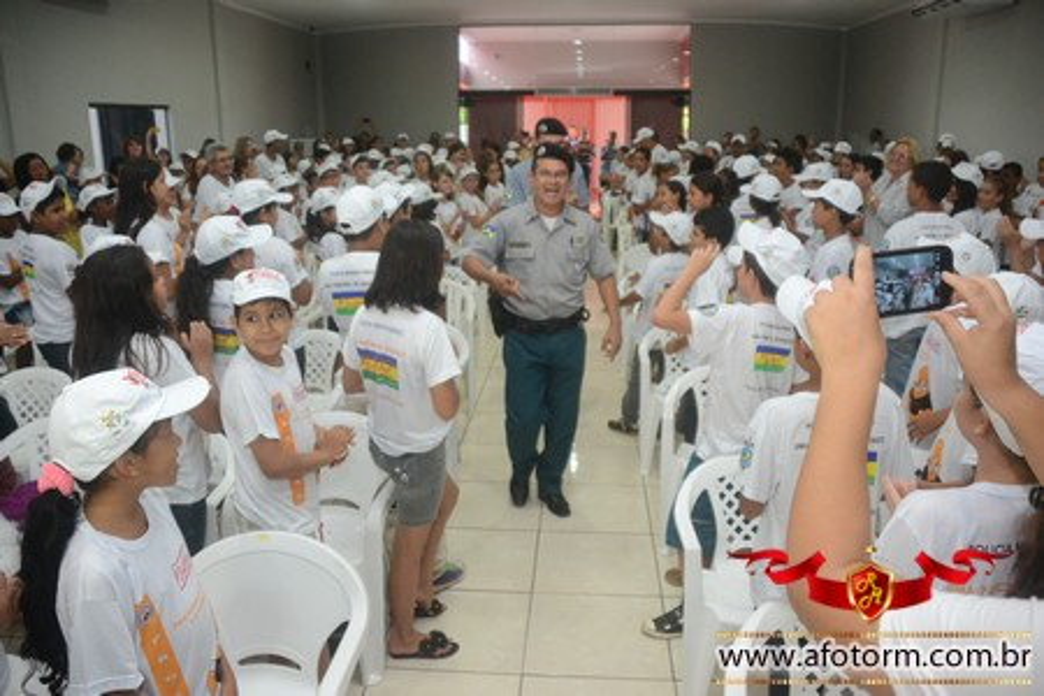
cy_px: 348
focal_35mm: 30
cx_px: 522
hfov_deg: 61.9
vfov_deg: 43.6
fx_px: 870
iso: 1600
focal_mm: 20
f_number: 3.5
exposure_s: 1/100
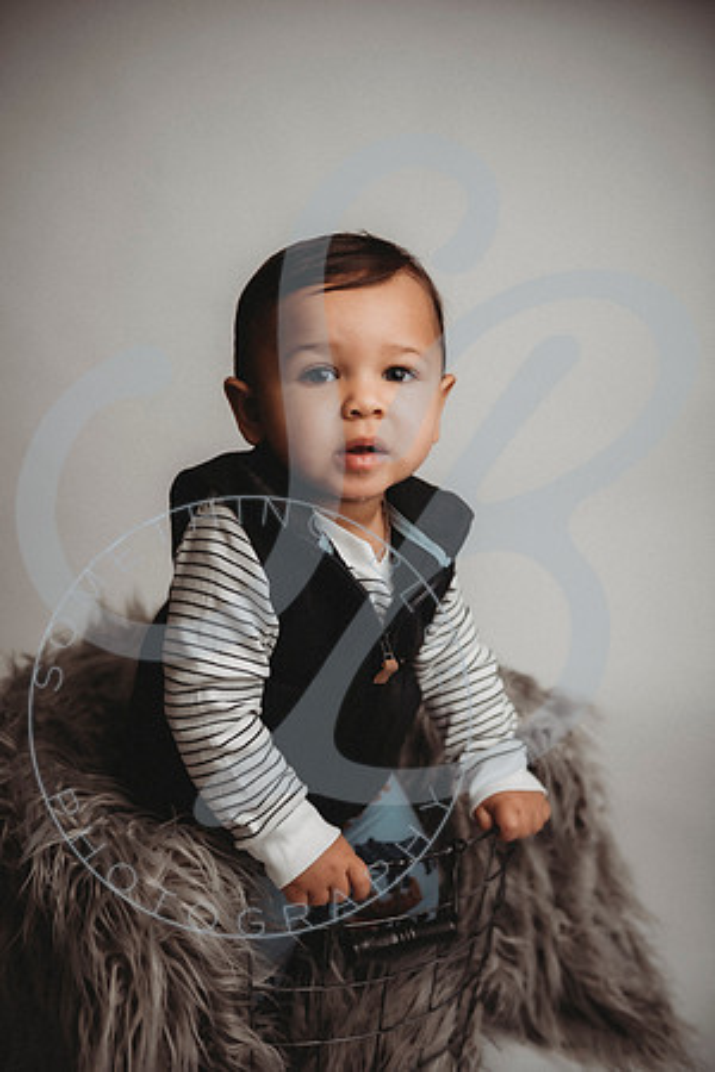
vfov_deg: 46.4
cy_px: 536
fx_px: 1251
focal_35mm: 42
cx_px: 358
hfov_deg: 31.9
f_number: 2.8
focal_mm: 42
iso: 100
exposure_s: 1/125
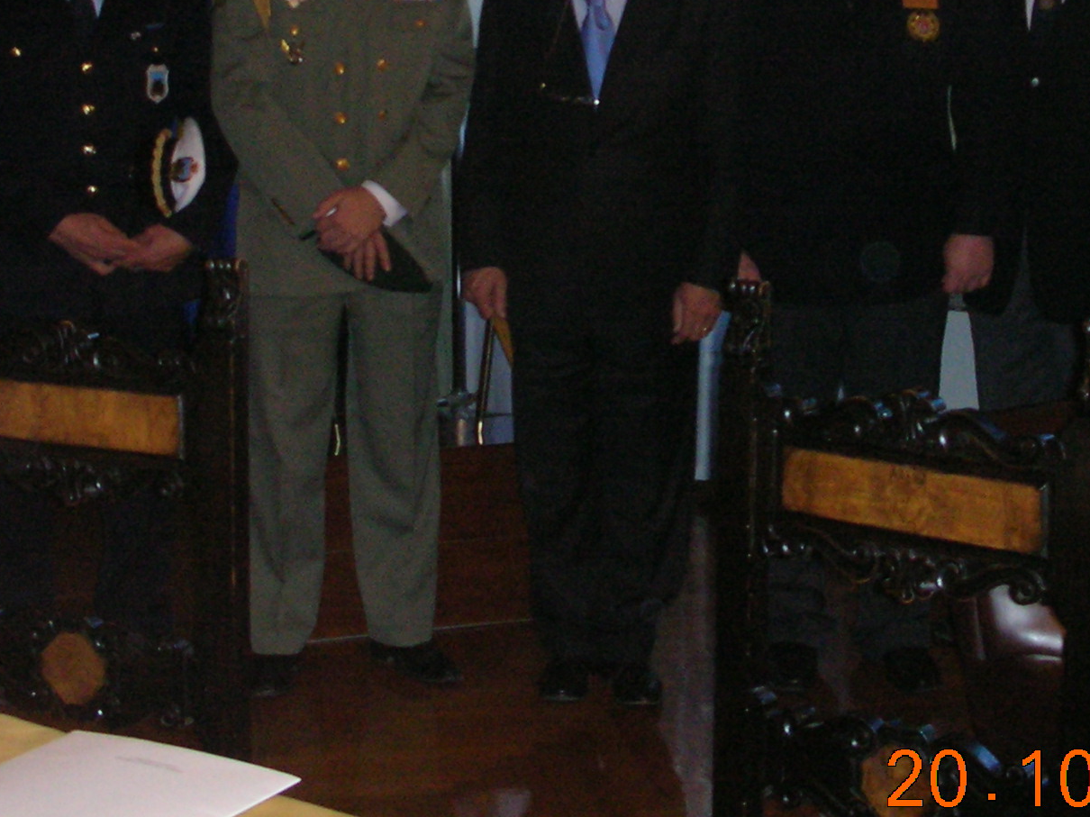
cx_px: 549
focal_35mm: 75
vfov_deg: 19.3
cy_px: 86
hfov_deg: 26.0
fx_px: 2361
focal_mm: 5.8
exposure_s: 1/60.1
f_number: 3
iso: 200
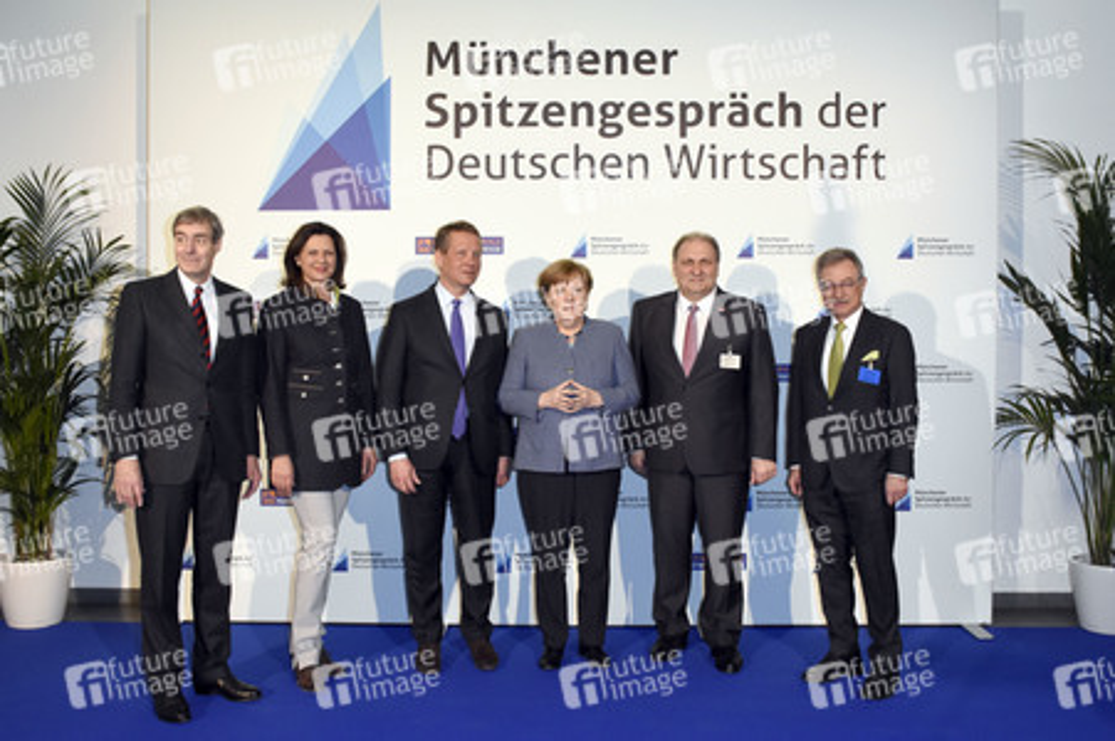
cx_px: 558
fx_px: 928
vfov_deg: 43.5
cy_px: 370
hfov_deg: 62.0
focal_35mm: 30
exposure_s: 1/160
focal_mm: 20
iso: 1600
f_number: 6.3
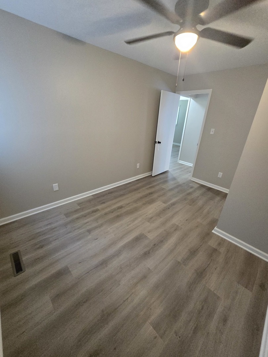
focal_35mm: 13
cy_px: 178
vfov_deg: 106.2
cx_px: 134
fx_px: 134
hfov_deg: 89.9
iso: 1000
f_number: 2.2
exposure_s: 1/60
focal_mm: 2.2
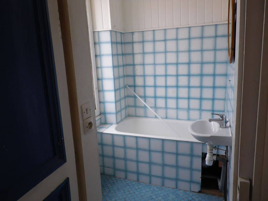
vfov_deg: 49.7
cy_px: 100
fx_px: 217
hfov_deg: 63.4
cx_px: 134
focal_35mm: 28
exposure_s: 1/60
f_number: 2.6
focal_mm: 4.9
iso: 160
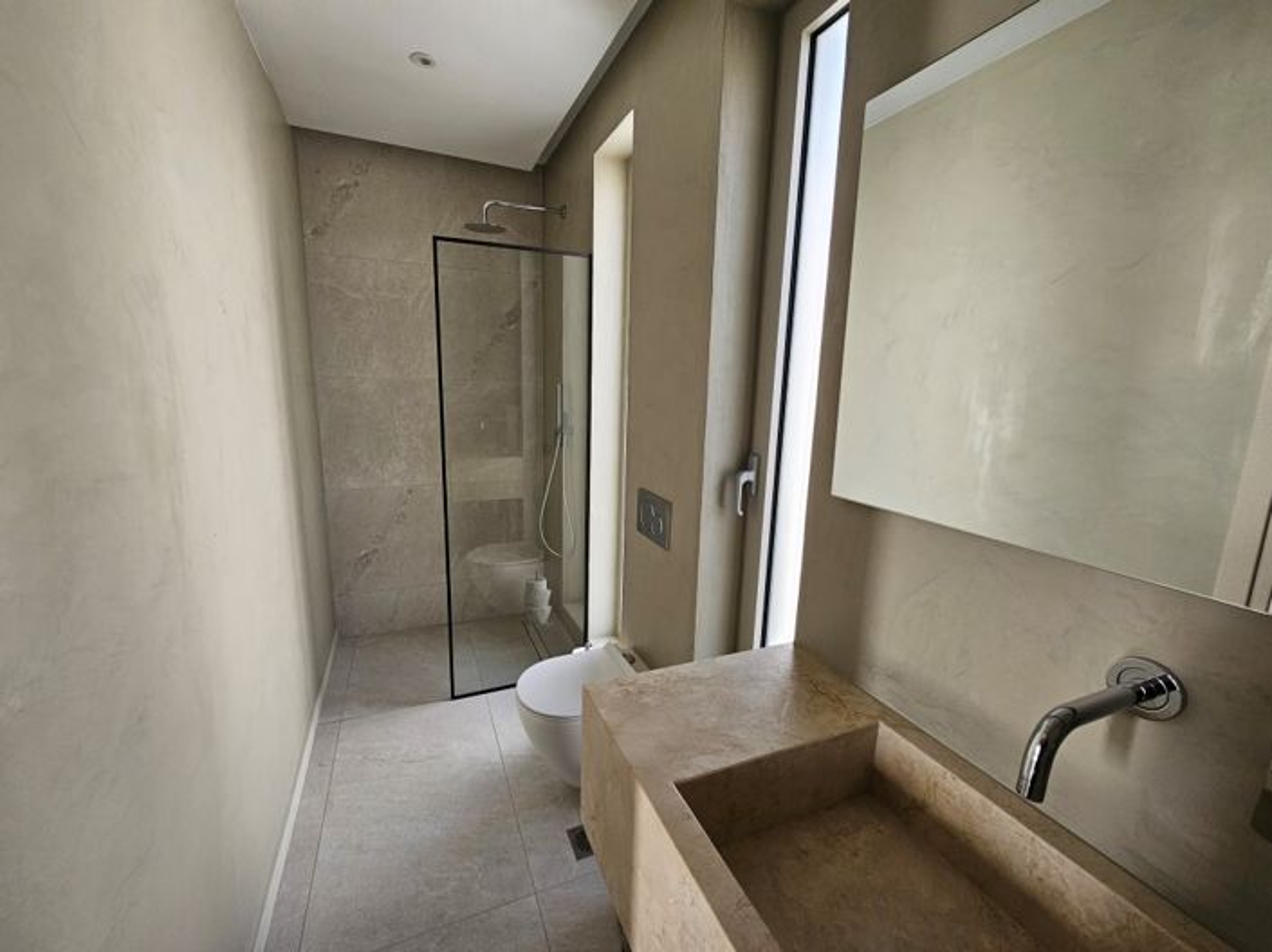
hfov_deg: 106.2
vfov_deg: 89.9
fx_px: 477
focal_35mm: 13
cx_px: 636
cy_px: 476
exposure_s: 1/190
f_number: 2.2
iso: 160
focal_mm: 2.2
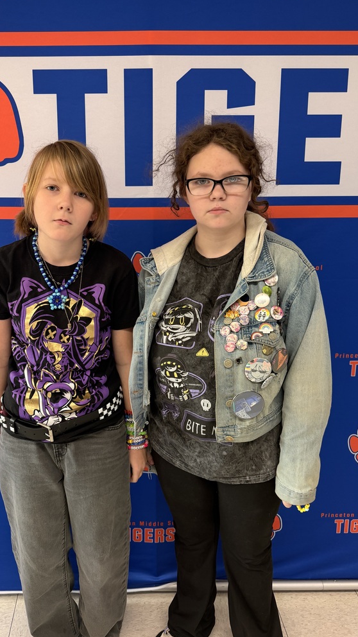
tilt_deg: -18.3
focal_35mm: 27
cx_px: 144
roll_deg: -0.5
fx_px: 456
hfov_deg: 42.7
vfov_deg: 69.9
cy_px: 319
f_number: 1.78
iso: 160
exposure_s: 1/60
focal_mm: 6.76
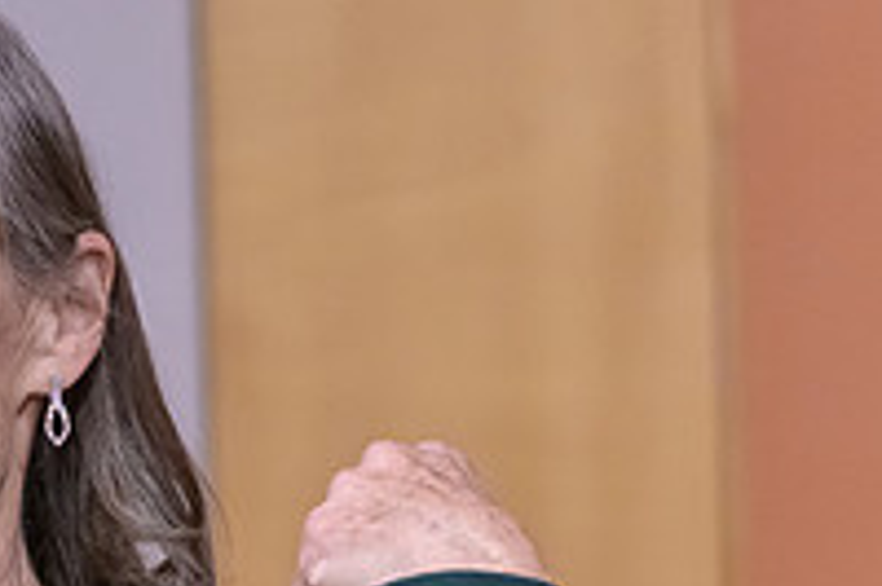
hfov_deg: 2.2
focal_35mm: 954
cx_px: -265
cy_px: 729
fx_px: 23353
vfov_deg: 1.4
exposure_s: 1/400
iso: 5000
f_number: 4
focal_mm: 280
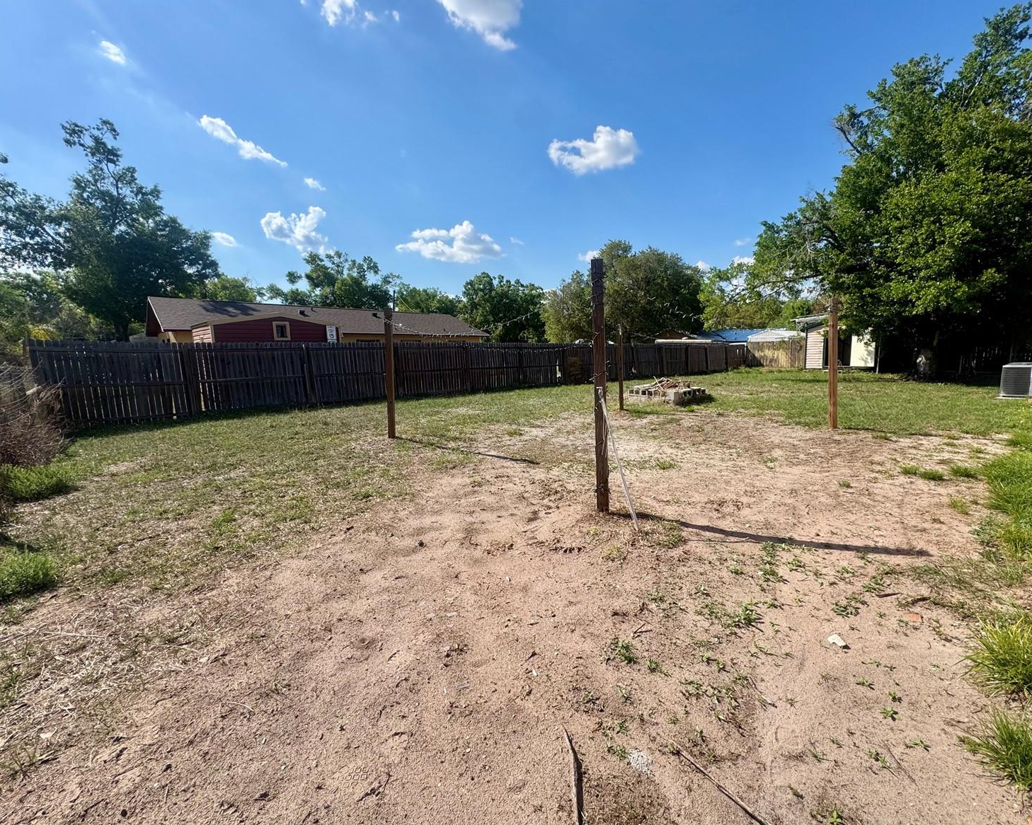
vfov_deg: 84.0
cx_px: 559
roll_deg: +0.6
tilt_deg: -9.4
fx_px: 458
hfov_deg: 96.6
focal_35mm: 15
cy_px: 420
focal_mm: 2.22
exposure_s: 1/1832
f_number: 2.2
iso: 50
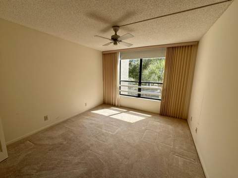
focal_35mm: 14
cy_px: 89
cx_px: 119
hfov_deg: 102.1
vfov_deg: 85.6
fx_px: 96
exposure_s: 1/596
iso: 40
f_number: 2.2
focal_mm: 2.22
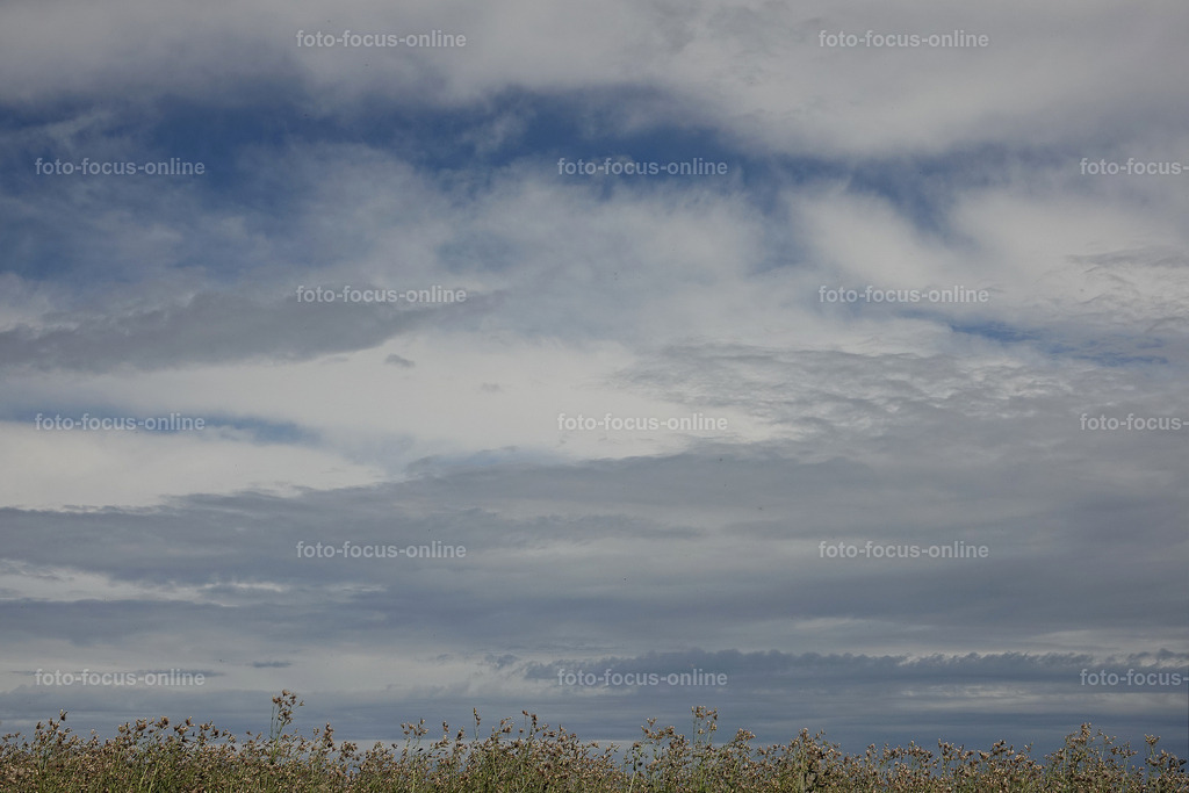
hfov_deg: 32.9
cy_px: 396
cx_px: 594
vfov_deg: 22.3
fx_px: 2015
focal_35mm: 61
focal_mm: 22.19
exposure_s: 1/1000
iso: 100
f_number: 4
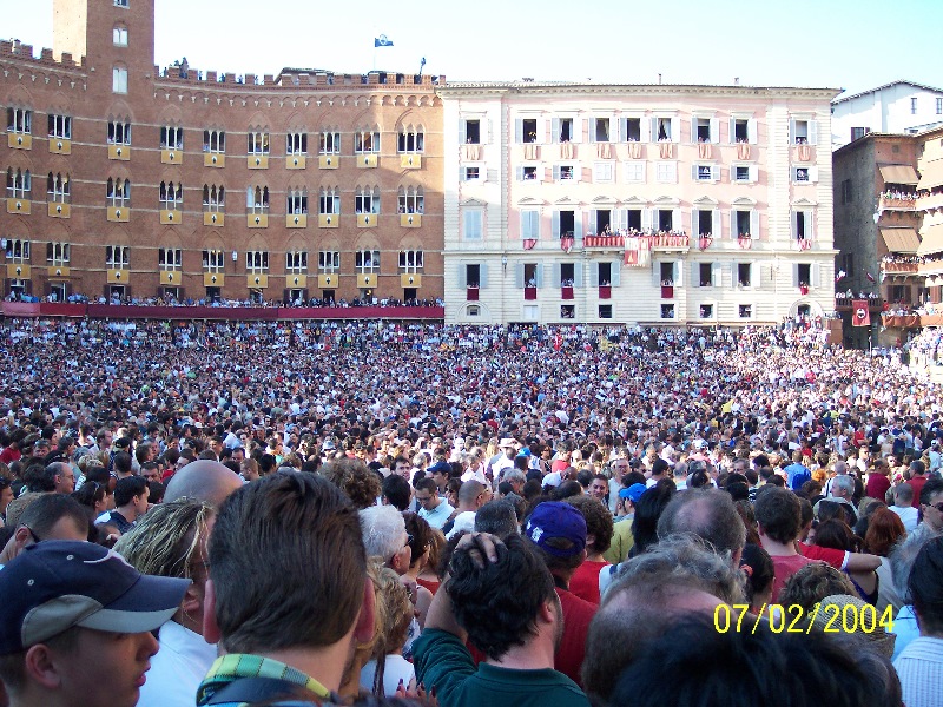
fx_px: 1035
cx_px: 472
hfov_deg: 49.0
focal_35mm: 38
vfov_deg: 37.7
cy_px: 354
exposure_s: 1/350
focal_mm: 8
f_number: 2.8
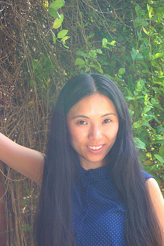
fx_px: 460
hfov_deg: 20.2
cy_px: 123
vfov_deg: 29.8
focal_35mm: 68
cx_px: 82
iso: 250
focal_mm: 45
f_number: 5.6
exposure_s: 1/800
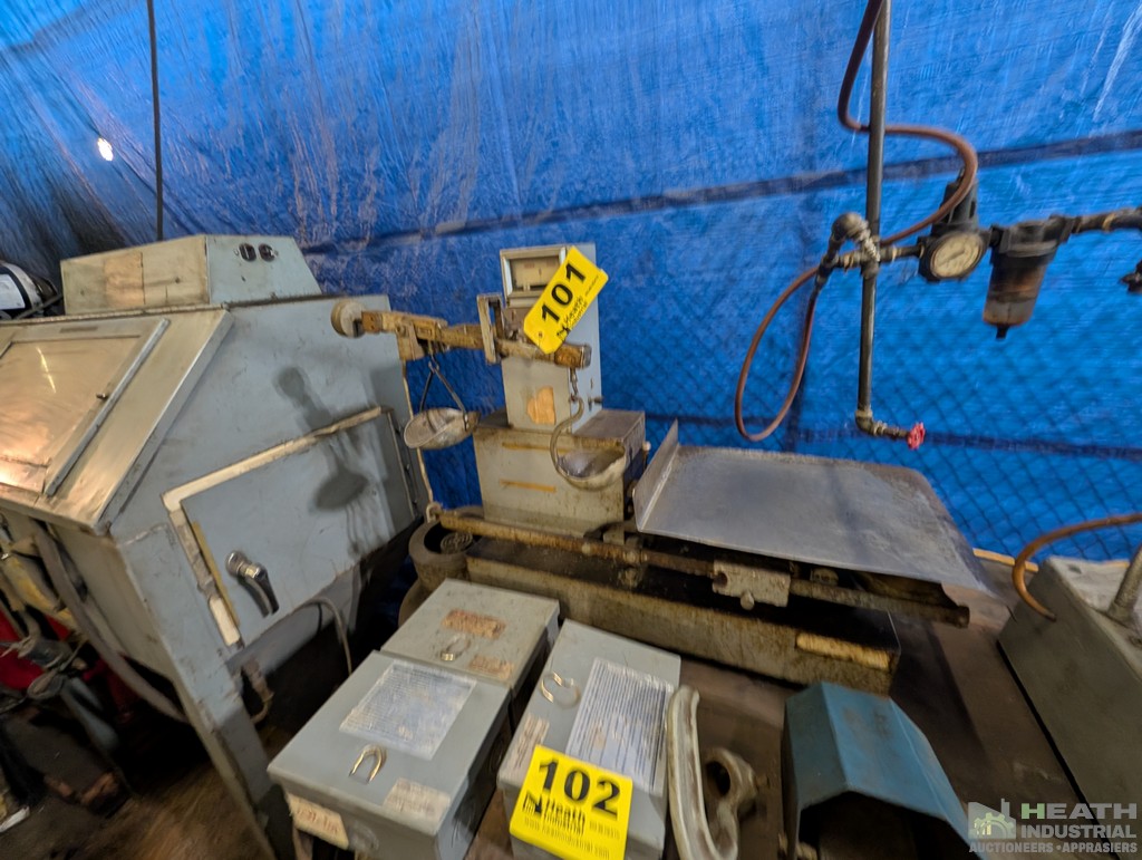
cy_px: 430
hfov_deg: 110.5
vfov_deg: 94.6
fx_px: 396
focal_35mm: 12
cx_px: 571
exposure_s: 1/24
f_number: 1.7
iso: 145
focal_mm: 2.02
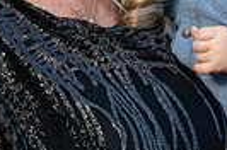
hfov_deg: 4.9
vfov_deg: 3.2
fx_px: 2642
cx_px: 251
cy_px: -54
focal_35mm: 420
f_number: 4
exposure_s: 1/200
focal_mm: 96
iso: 800
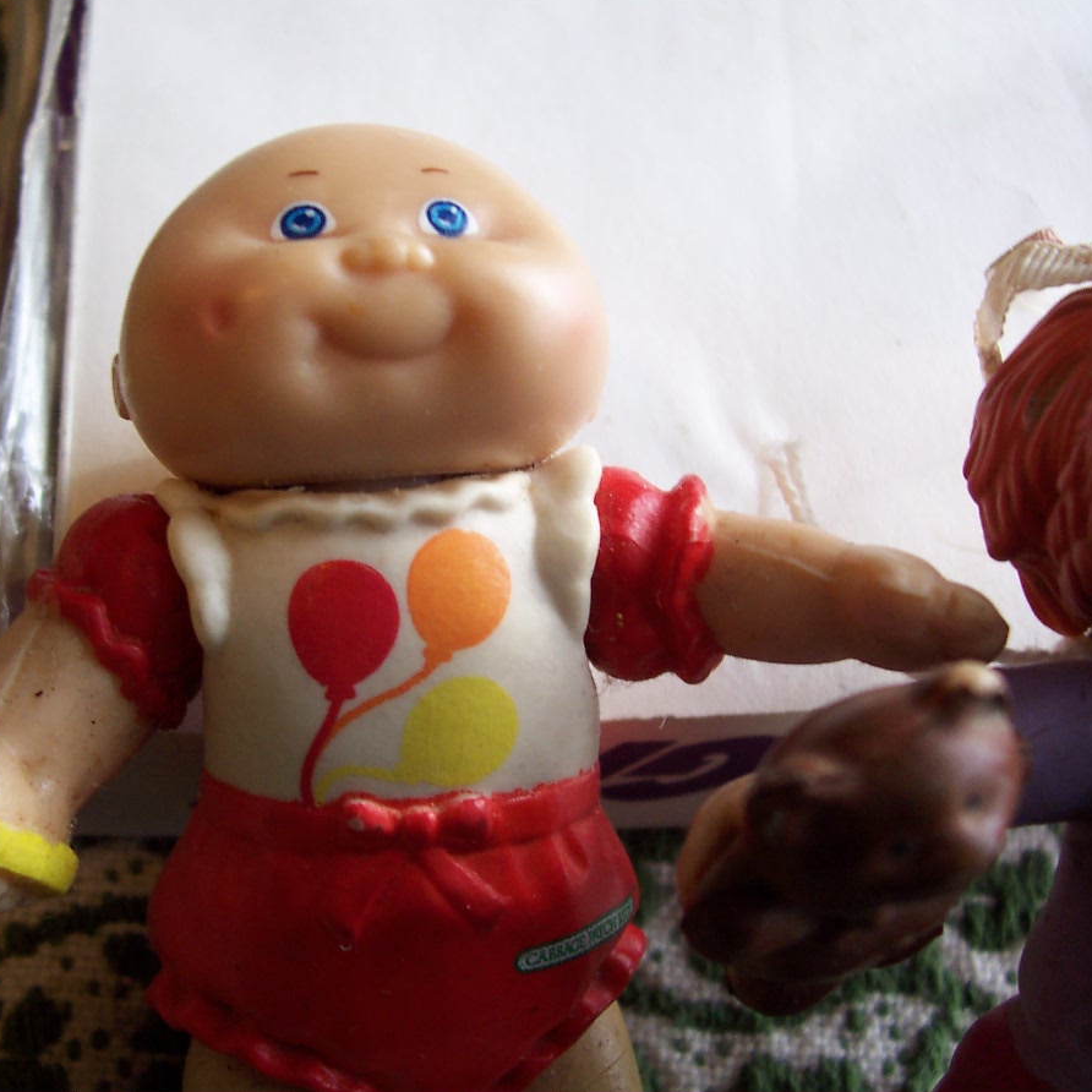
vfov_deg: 38.3
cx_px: 482
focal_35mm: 44
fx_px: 1570
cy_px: 542
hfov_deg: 38.3
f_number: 2.8
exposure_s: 1/30
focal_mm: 5.6
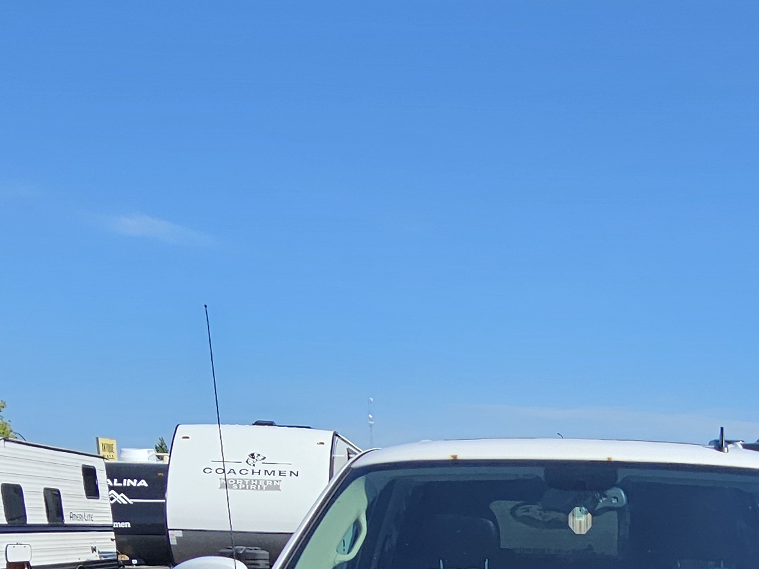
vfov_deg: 26.4
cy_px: 789
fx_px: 965
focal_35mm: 44
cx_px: 676
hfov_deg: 40.0
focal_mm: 2.2
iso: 50
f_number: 2.2
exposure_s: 1/3034
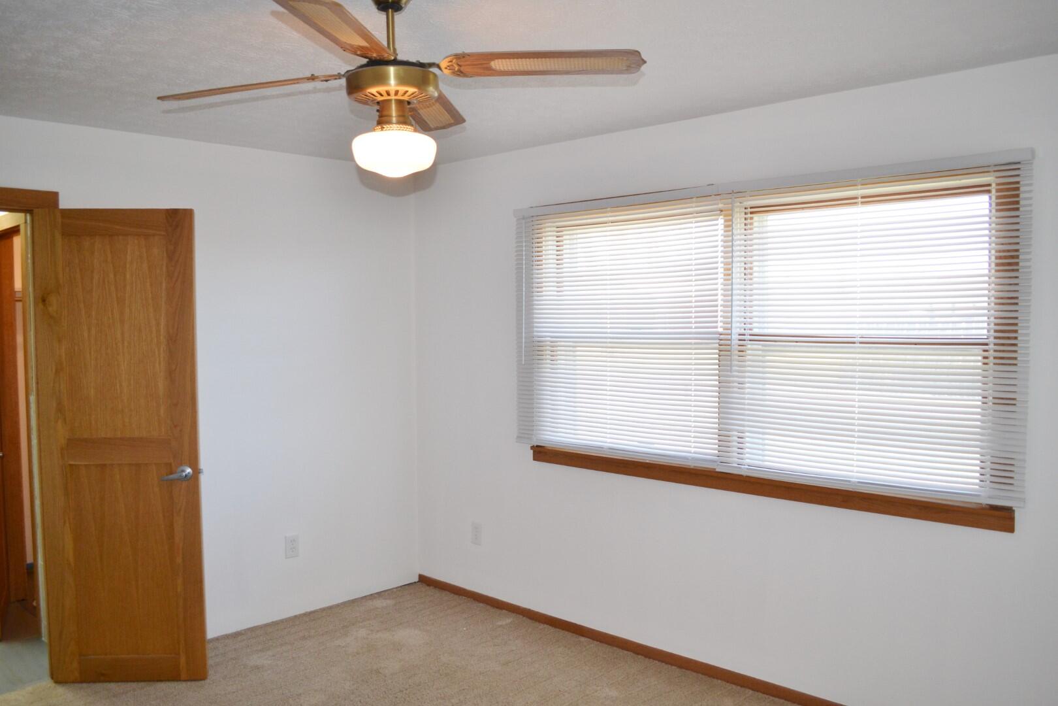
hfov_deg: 67.4
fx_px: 793
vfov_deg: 47.9
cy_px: 353
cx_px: 529
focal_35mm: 27
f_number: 4
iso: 400
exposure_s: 1/125
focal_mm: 18
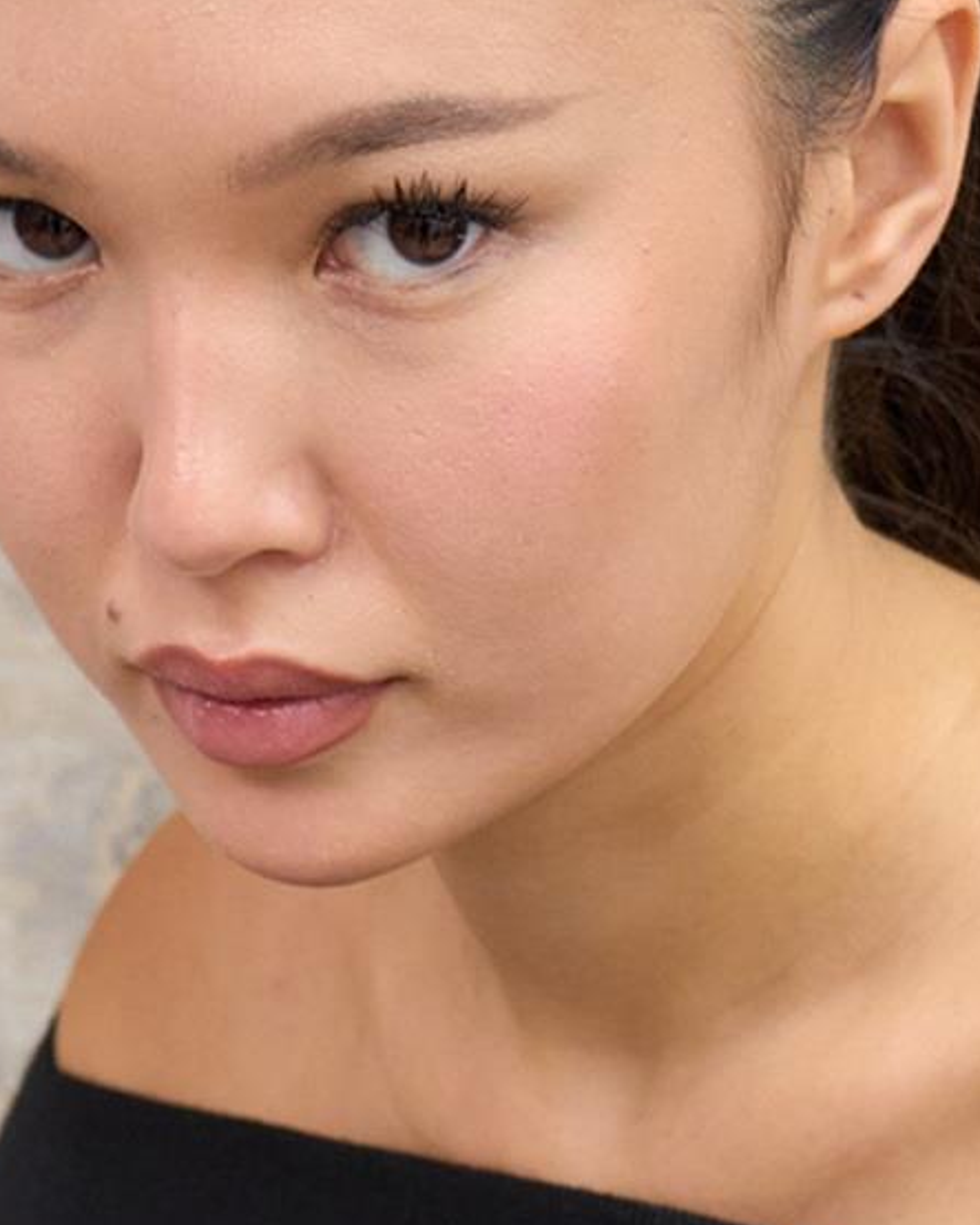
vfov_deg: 11.3
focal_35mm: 163
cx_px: 361
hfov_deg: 9.5
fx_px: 5911
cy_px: 1856
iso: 500
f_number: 5
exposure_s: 1/250
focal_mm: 33
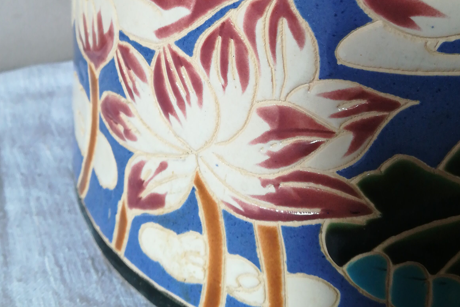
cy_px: 54
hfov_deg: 42.7
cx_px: 247
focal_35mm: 46
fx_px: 588
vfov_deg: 28.5
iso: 125
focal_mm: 3.83
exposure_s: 1/33.3
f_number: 2.2
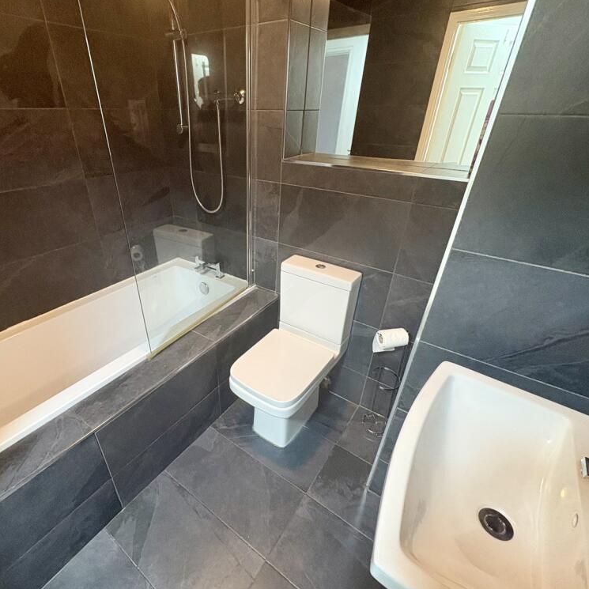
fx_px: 327
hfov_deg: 83.4
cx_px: 252
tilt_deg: -30.2
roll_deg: +0.0
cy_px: 300
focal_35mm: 17
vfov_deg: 84.0
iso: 400
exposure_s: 1/50
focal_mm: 2.22
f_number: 2.2
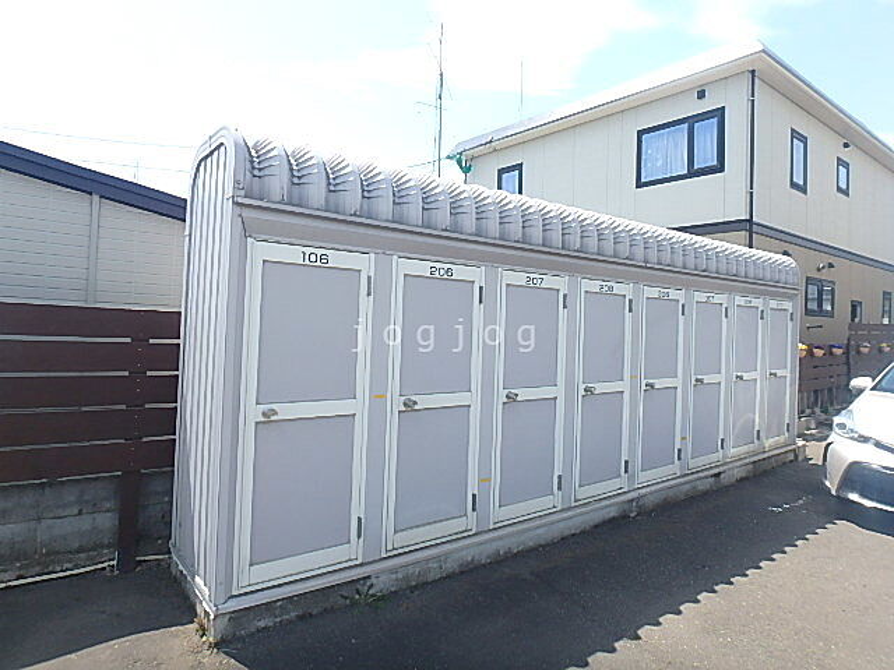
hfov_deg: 79.0
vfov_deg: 63.4
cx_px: 447
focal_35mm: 21
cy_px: 335
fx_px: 542
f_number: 3.5
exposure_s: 1/500
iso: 125
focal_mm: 3.7
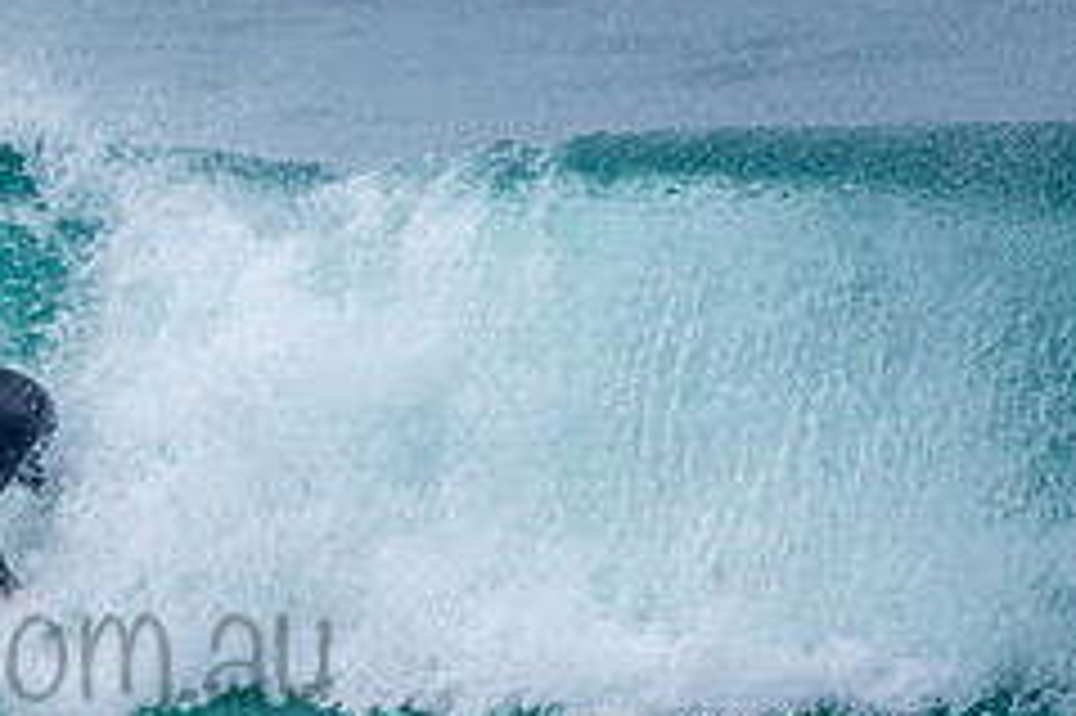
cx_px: -144
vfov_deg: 0.8
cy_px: 597
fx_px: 54359
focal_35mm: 1820
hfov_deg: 1.1
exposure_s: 1/500
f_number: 5.6
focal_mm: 500
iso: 110
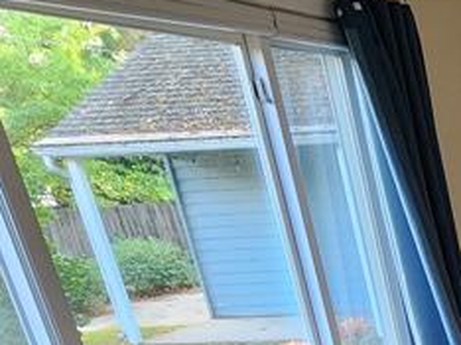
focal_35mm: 57
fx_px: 758
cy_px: 507
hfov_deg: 23.7
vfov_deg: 21.7
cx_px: 755
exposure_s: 1/60
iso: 250
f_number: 2.2
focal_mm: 2.2
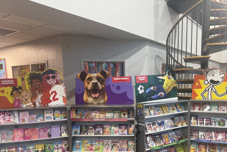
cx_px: 126
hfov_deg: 61.8
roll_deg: +1.4
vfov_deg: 43.0
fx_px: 189
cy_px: 102
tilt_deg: -6.9
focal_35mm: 30
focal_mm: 6.76
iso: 125
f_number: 1.78
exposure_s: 1/60
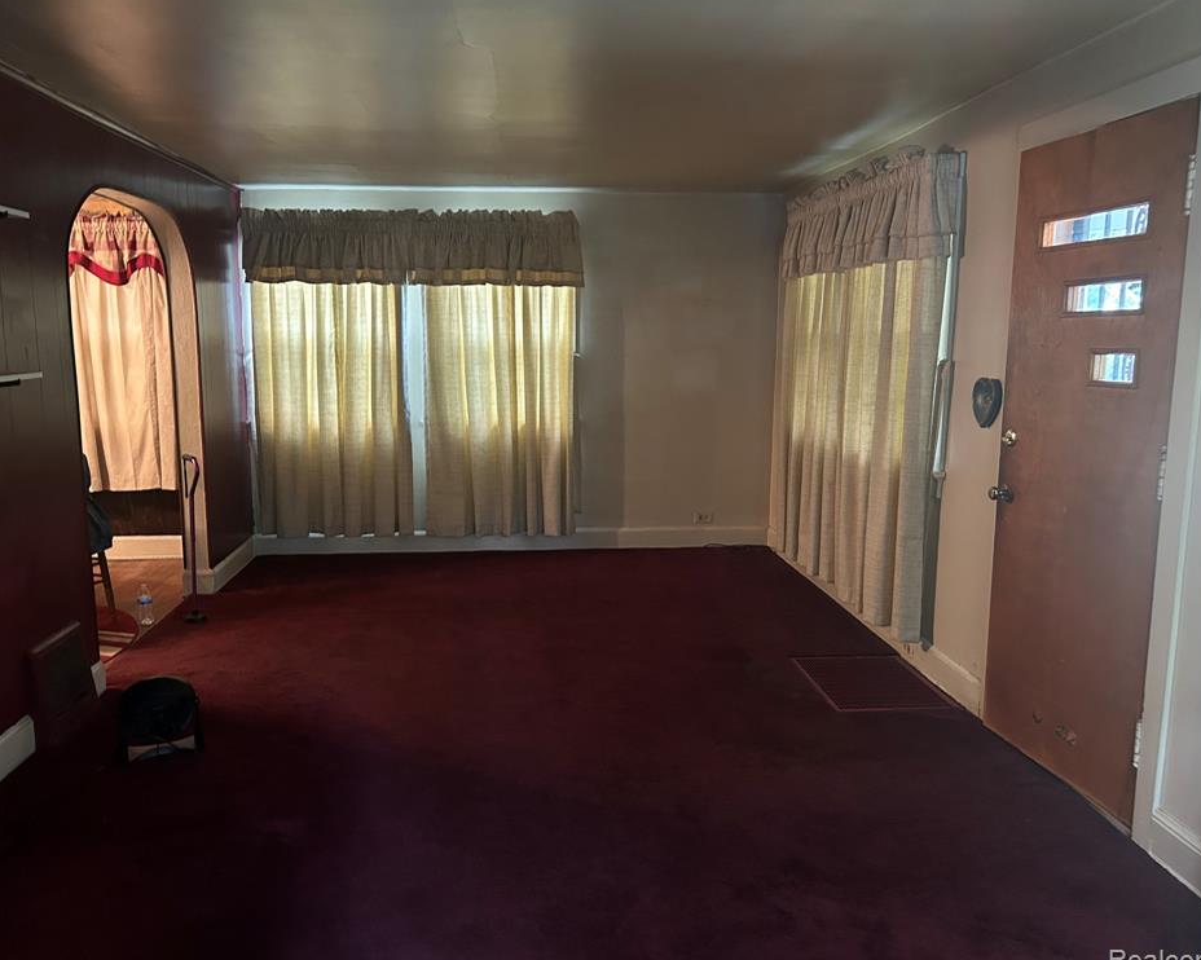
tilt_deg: -8.0
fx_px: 995
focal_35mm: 28
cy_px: 484
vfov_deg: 51.5
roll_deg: -0.4
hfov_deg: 62.2
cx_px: 577
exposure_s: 1/30
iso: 500
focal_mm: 5.7
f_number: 1.5
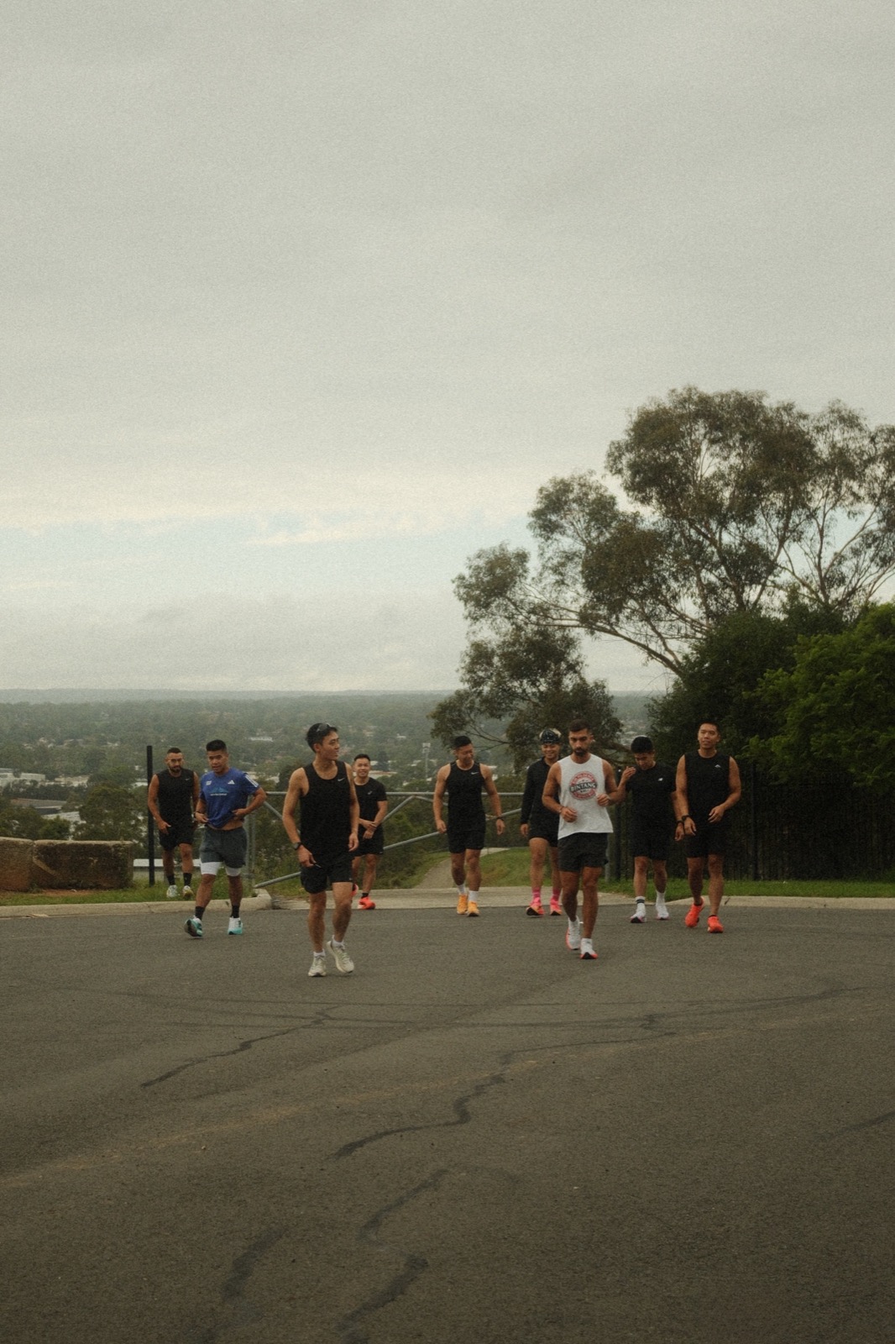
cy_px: 672
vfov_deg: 47.4
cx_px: 448
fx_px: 1530
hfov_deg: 32.6
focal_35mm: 41
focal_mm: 27
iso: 500
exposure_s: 1/2700
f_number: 2.8
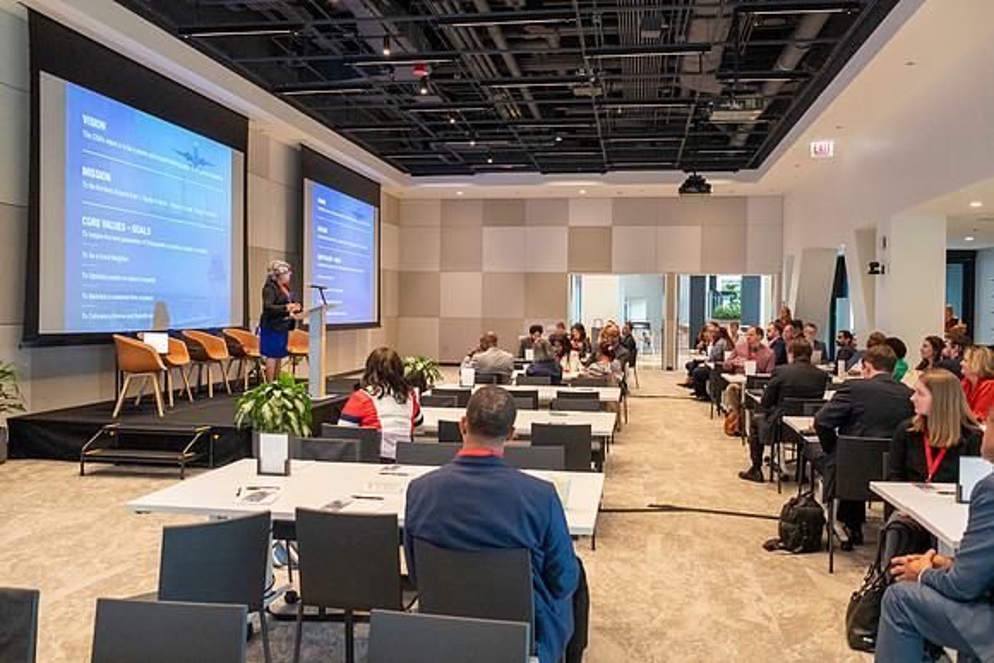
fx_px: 856
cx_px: 497
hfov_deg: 60.3
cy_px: 332
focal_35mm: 31
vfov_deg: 42.3
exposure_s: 1/125
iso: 2200
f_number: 3.8
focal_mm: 21
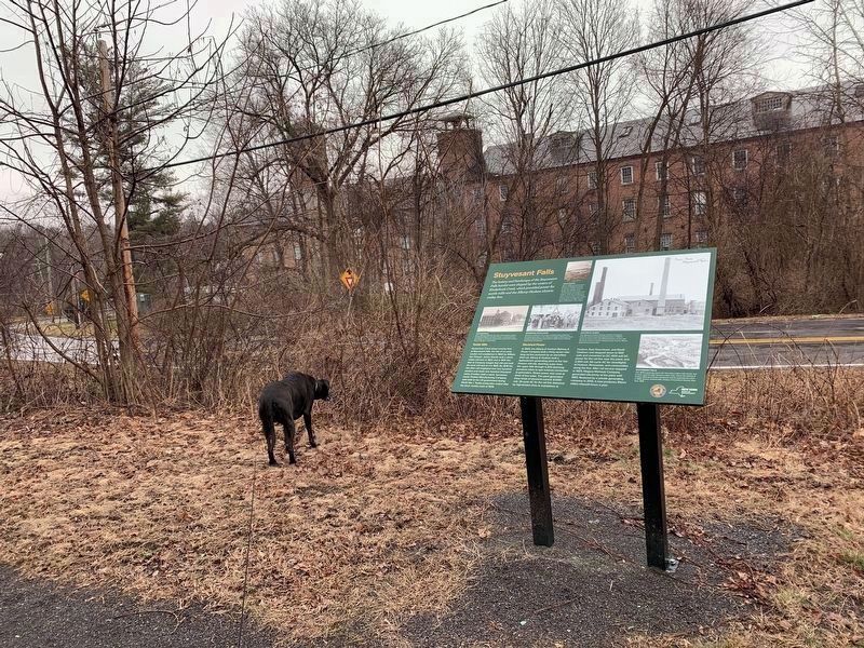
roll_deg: +5.5
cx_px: 432
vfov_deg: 53.1
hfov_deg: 67.3
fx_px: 649
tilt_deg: -8.3
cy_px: 324
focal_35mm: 26
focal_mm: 4.25
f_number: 1.8
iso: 25
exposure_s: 1/181
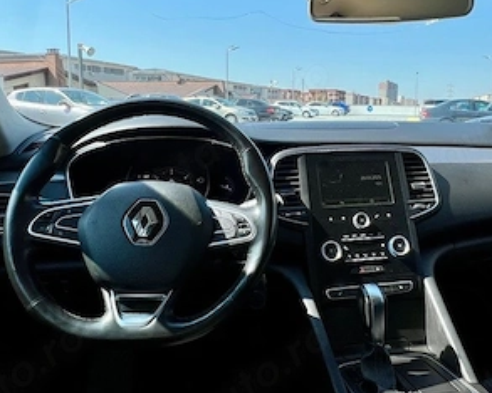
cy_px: 155
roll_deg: -0.3
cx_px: 302
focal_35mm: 26
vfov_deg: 54.4
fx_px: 378
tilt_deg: -6.8
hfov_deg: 65.3
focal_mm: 1.57
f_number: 1.8
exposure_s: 1/717
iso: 32
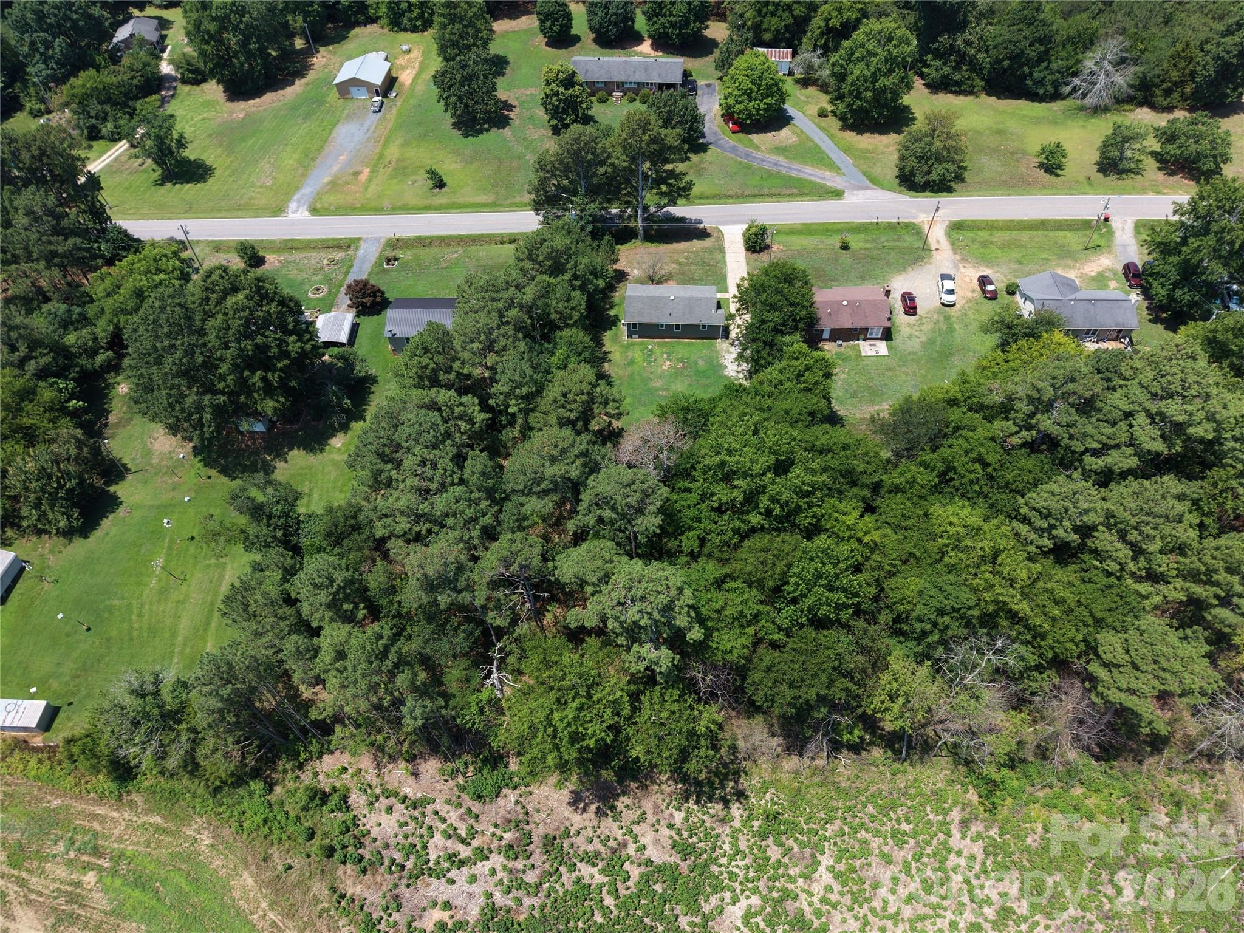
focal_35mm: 24
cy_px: 466
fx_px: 862
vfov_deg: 56.8
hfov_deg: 71.6
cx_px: 622
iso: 100
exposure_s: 1/320
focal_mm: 8.67
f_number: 1.8
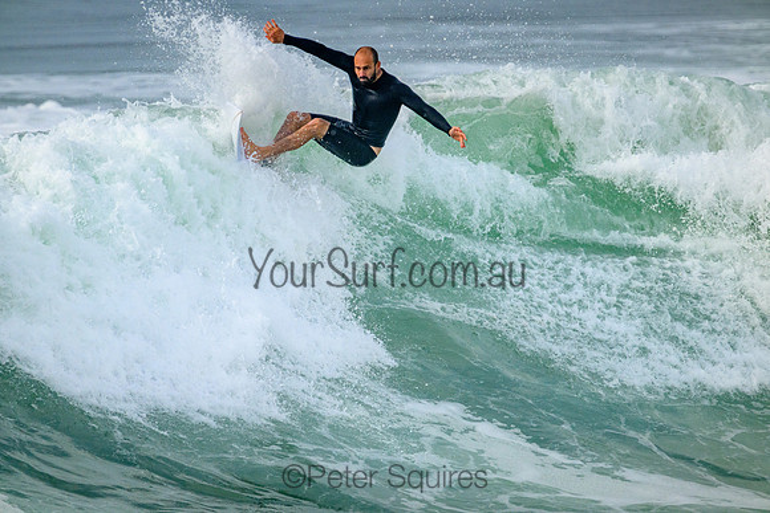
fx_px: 17114
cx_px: 385
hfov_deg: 2.6
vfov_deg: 1.7
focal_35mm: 800
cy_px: 256
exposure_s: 1/2500
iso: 1400
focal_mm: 800
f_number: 11
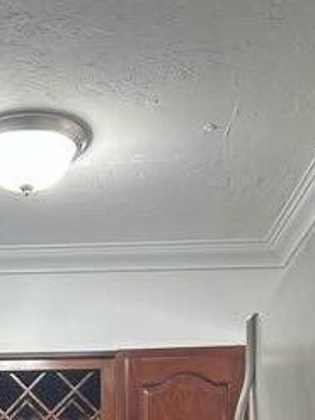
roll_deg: -0.4
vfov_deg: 19.0
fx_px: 1069
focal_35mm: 88
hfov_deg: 16.2
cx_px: -54
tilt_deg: -1.2
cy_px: 668
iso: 64
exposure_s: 1/60
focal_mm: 5.7
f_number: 1.5
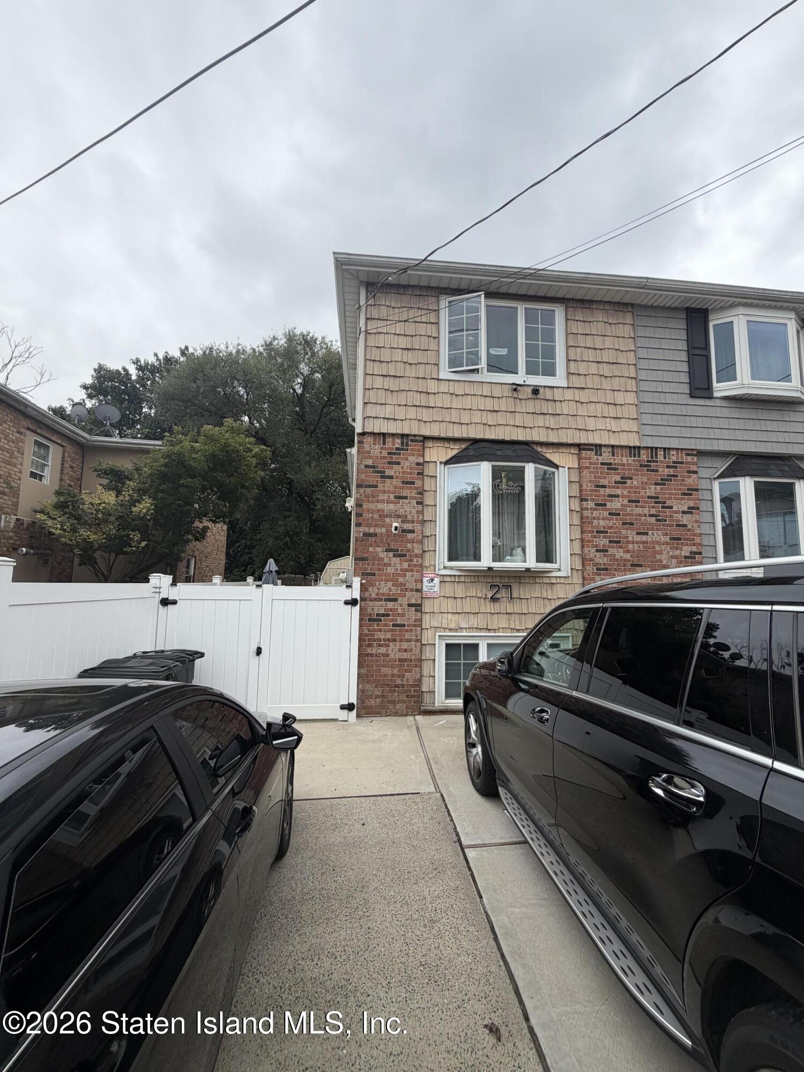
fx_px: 434
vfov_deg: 102.1
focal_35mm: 14
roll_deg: +1.4
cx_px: 402
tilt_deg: +8.8
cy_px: 536
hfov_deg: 85.7
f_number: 2.2
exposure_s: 1/760
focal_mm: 2.22
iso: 40
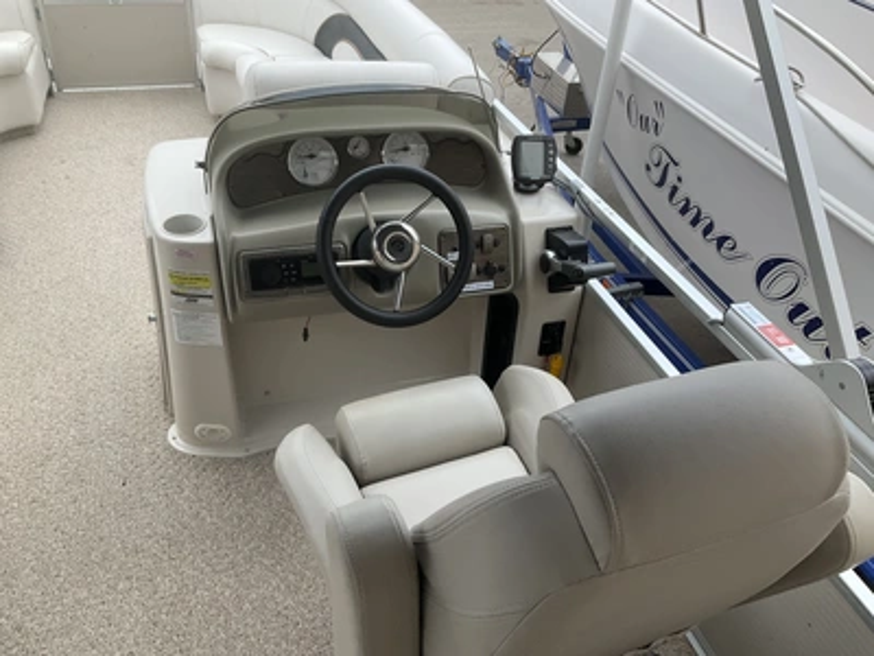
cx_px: 437
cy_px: 328
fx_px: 732
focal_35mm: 29
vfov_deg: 48.2
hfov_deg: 61.7
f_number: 1.8
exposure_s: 1/978
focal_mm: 3
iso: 25
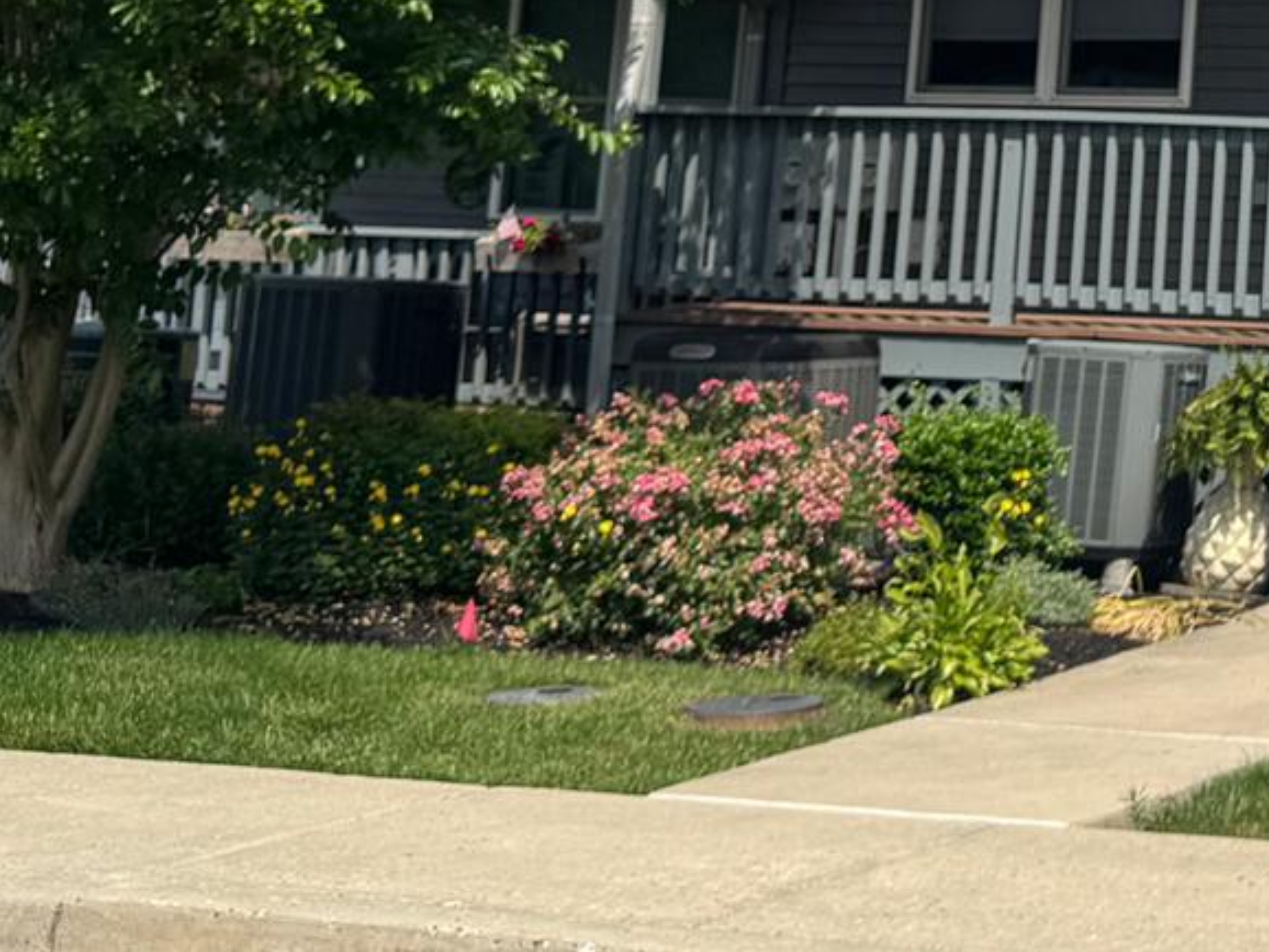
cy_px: -322
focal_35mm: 85
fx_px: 3117
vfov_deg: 16.3
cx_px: 1614
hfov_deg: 21.1
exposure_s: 1/4310
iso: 80
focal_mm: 6.76
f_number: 1.78
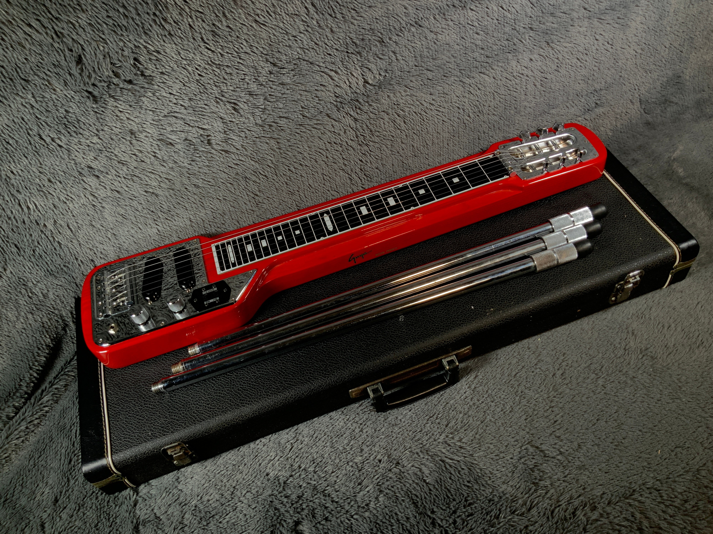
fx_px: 597
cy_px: 267
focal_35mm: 29
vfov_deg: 48.2
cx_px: 356
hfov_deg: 61.7
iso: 32
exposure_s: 1/104
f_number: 1.8
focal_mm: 3
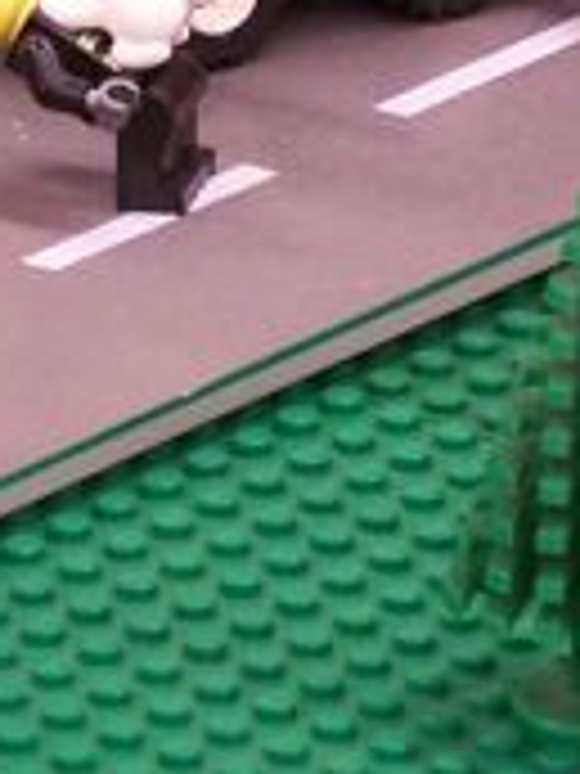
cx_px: -315
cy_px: -976
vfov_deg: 2.8
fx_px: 15571
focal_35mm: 697
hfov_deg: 2.1
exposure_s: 1/2
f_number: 3.2
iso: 80
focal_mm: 19.4
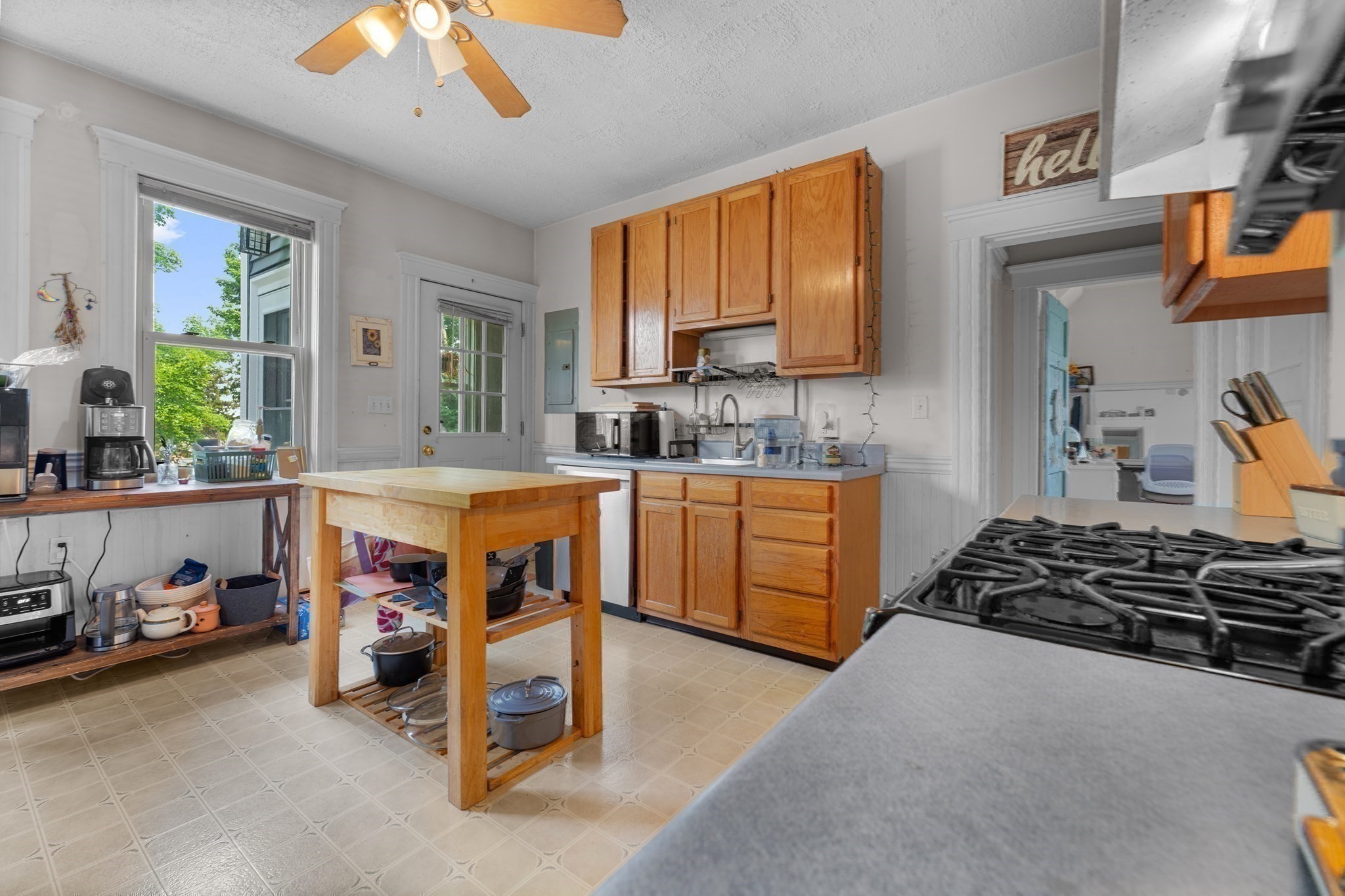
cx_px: 672
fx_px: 557
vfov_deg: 77.7
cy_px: 448
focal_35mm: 15
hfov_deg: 100.8
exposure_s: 1.6
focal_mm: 14.9
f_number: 8
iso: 160
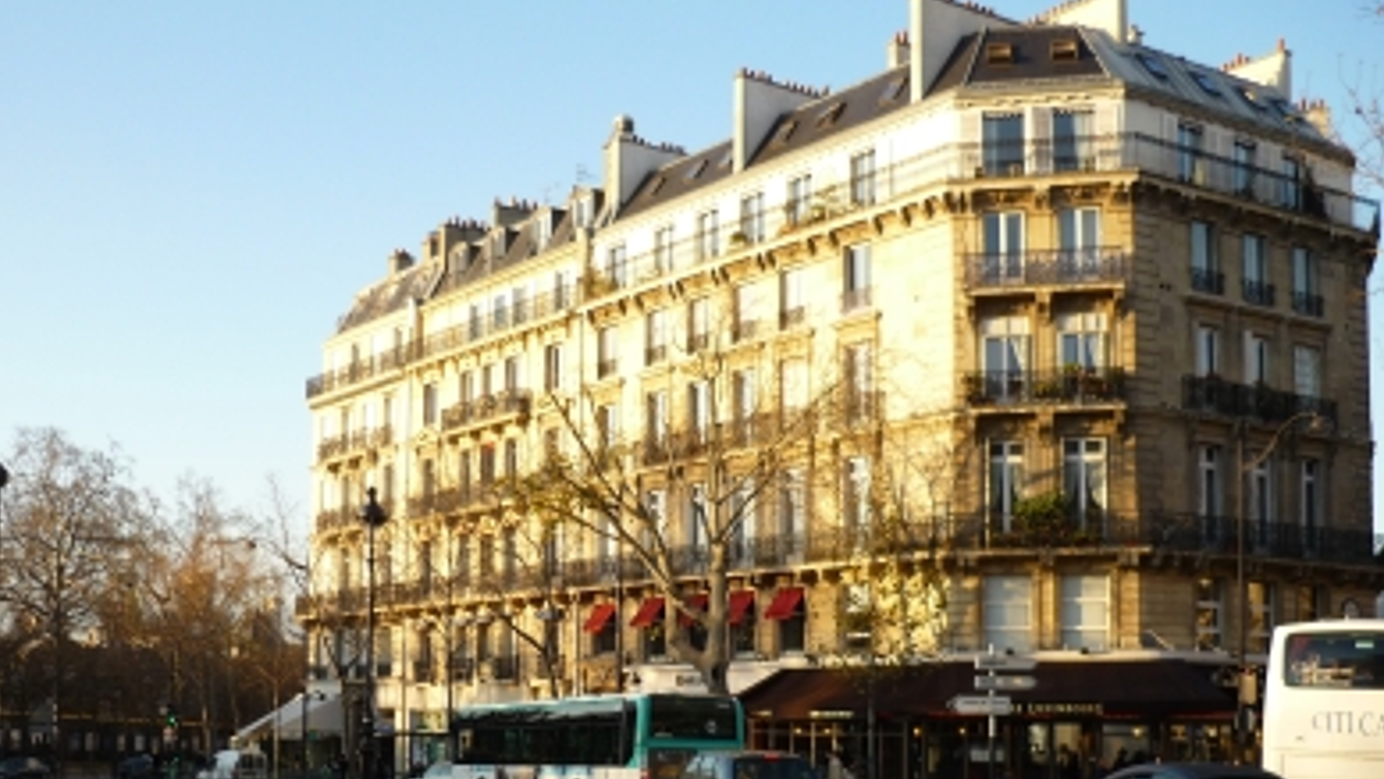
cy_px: 519
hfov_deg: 54.0
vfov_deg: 31.8
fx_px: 1358
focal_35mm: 37
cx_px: 694
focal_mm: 5.5
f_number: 2.8
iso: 100
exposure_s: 1/320
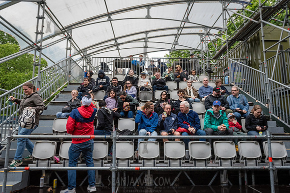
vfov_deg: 50.4
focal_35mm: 25
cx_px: 145
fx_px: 205
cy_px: 96
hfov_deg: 70.4
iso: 2000
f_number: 4.5
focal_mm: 24
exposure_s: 1/2500
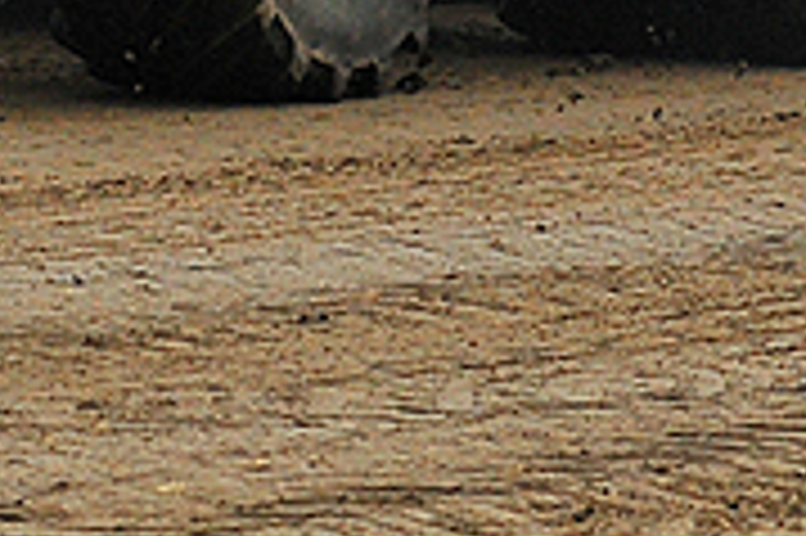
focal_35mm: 447
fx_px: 9998
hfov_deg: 4.6
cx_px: 468
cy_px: -613
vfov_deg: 3.0
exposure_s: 1/2500
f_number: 5.3
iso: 500
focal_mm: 52
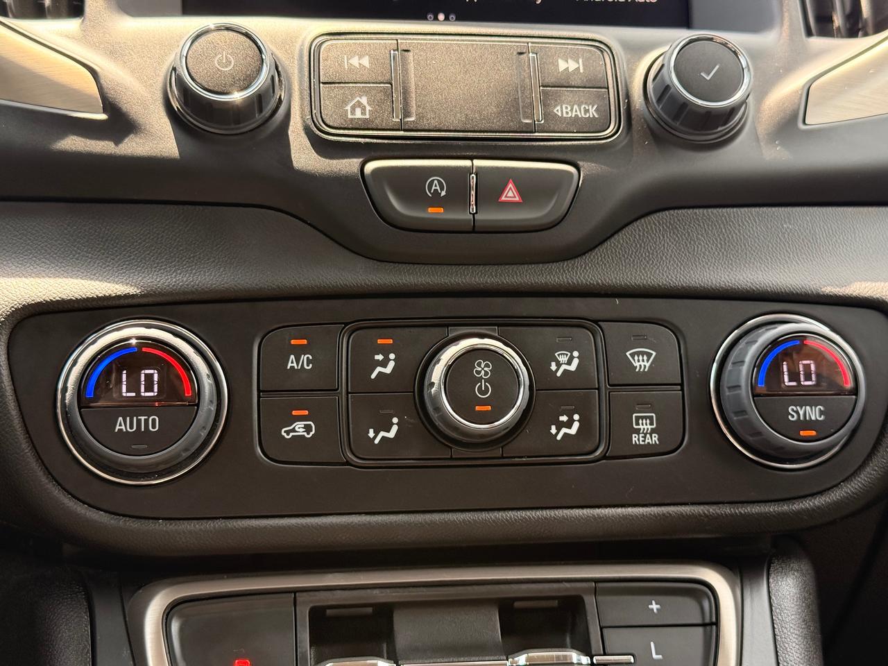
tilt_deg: -5.8
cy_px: 333
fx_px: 1231
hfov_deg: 39.7
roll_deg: -1.3
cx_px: 444
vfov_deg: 30.3
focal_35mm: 48
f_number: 1.78
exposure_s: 1/187
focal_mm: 6.76
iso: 200
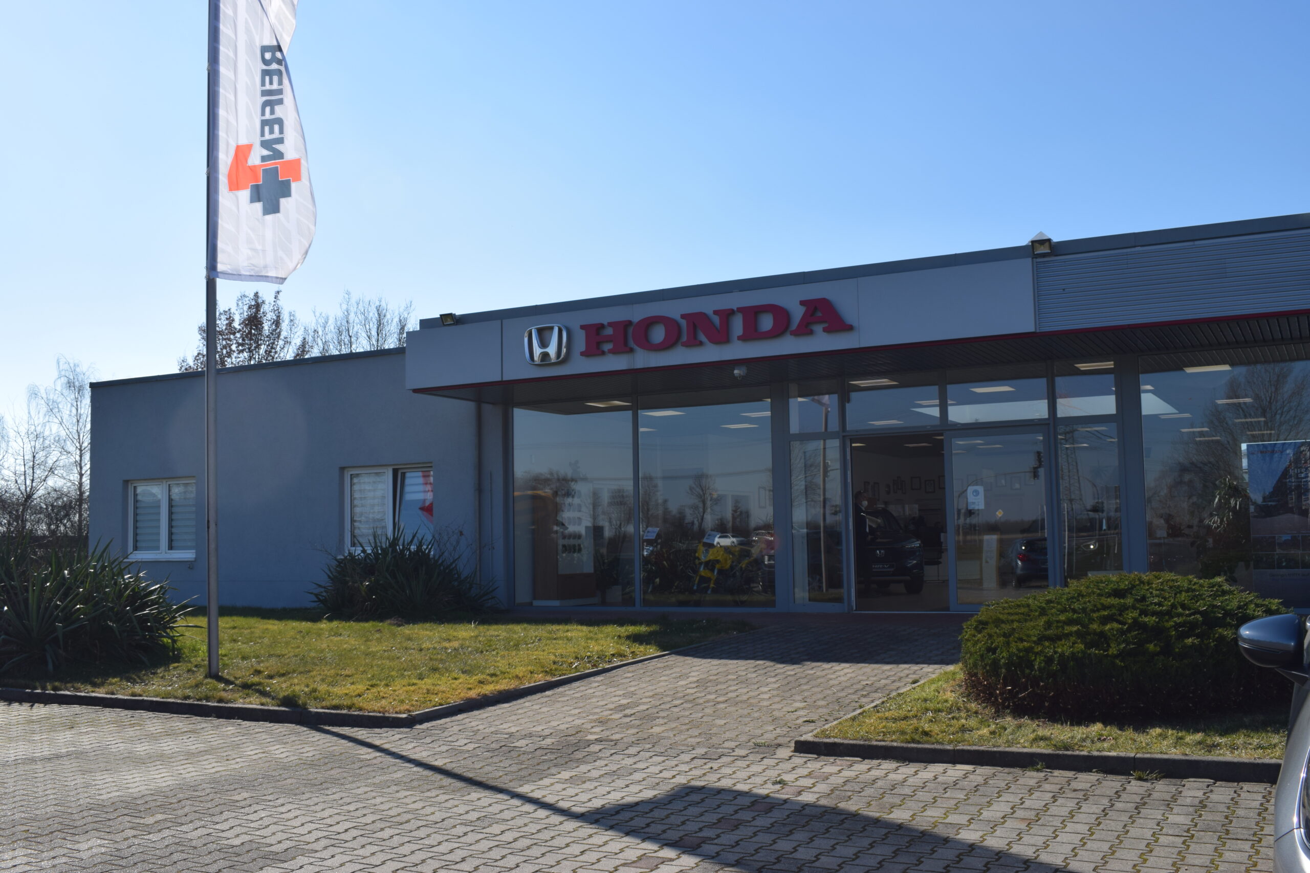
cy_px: 436
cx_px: 655
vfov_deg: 36.9
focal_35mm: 36
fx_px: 1310
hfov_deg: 53.1
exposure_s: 1/200
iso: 100
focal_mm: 24
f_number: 11
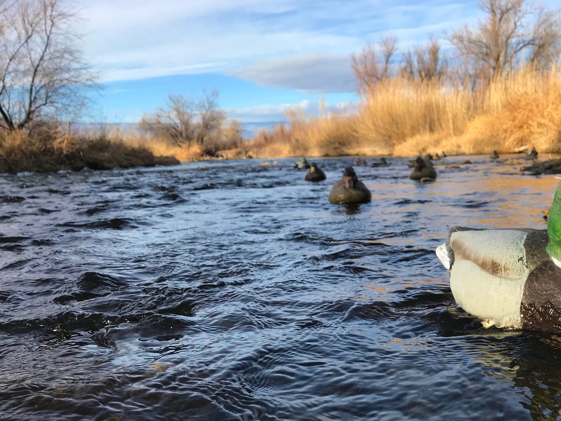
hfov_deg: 48.4
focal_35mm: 38
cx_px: 359
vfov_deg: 37.3
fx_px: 616
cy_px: 284
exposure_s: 1/1114
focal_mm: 3.99
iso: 20
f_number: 1.8
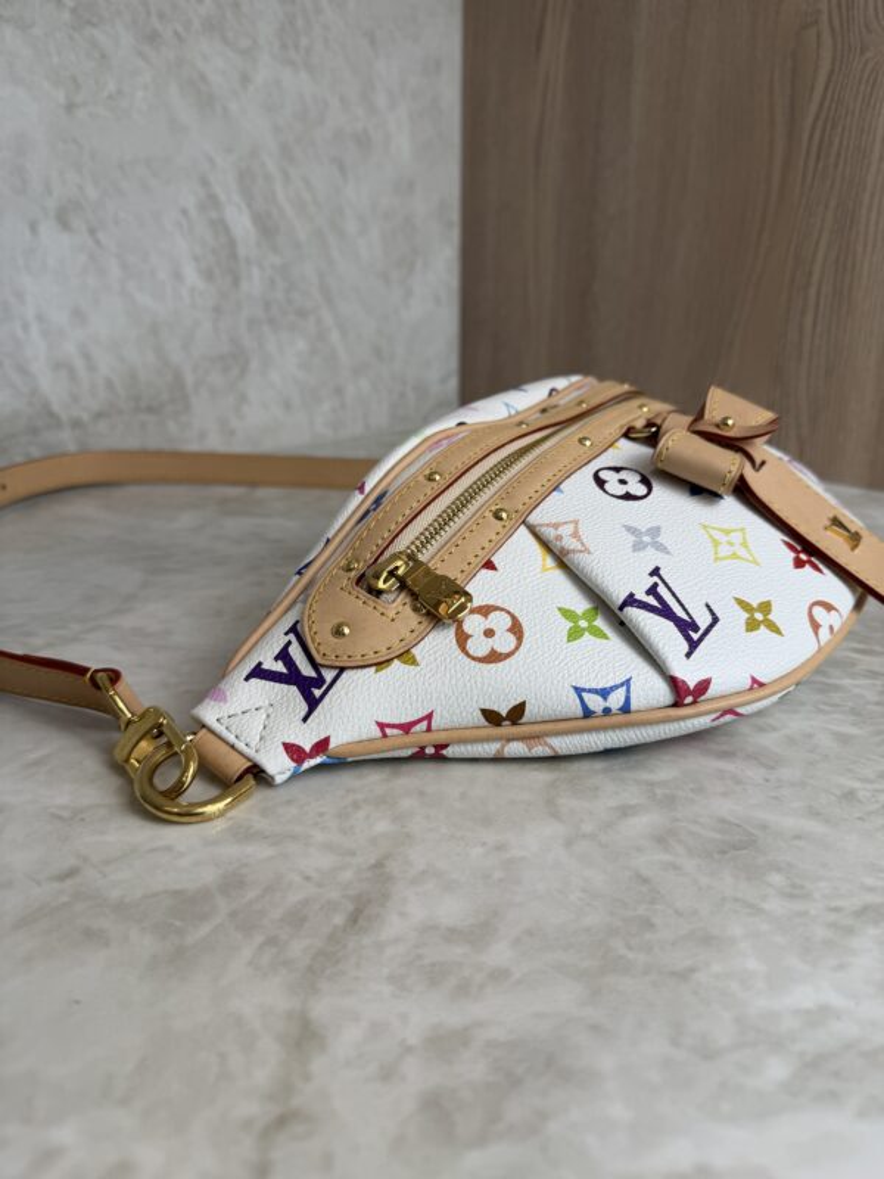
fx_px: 817
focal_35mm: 24
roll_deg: -0.3
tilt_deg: -21.0
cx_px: 442
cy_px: 590
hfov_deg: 56.8
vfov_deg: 71.6
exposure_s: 1/262
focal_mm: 6.76
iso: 64
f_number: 1.78
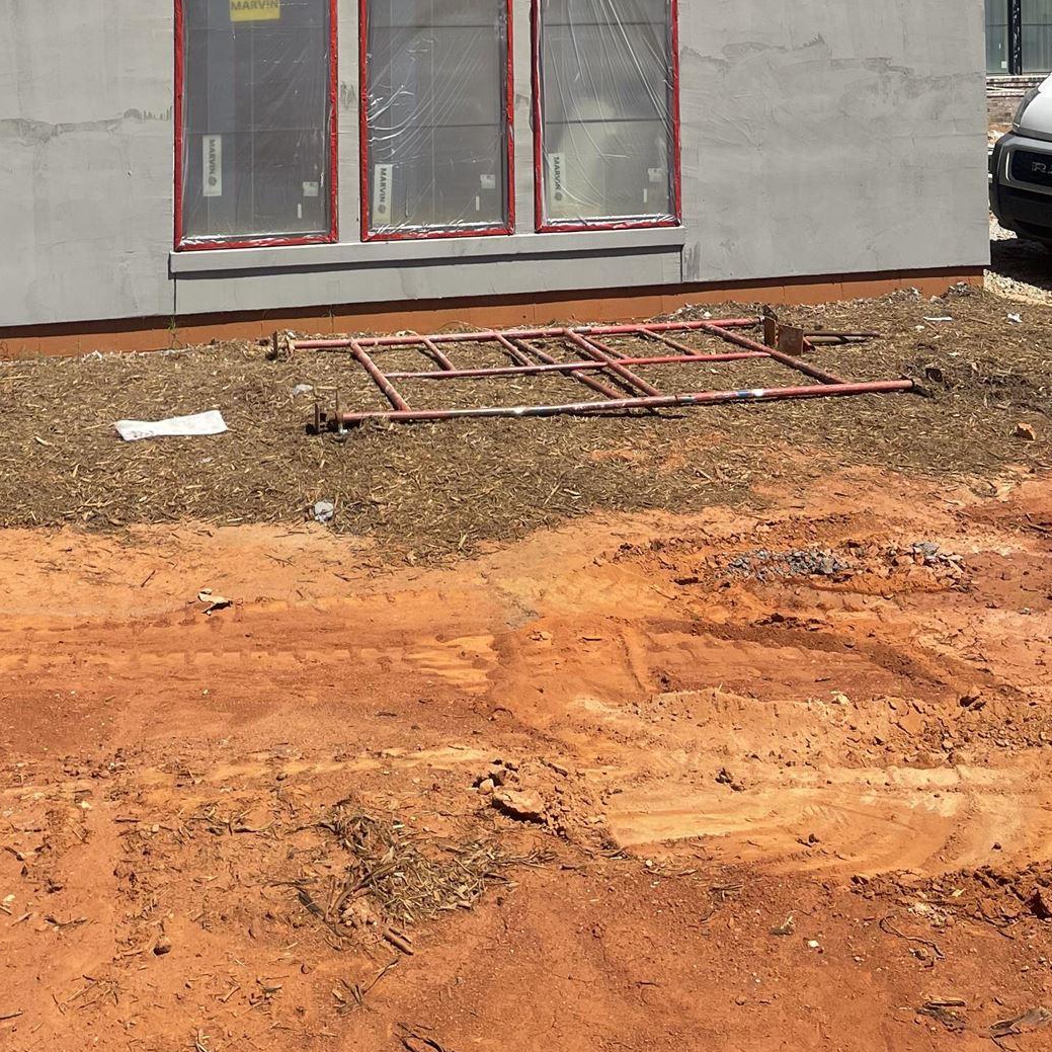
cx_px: 325
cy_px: -80
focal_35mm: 49
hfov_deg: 34.3
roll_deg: +0.0
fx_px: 1685
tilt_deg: +2.3
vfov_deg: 31.2
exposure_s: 1/3788
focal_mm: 5.1
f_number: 1.6
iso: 32
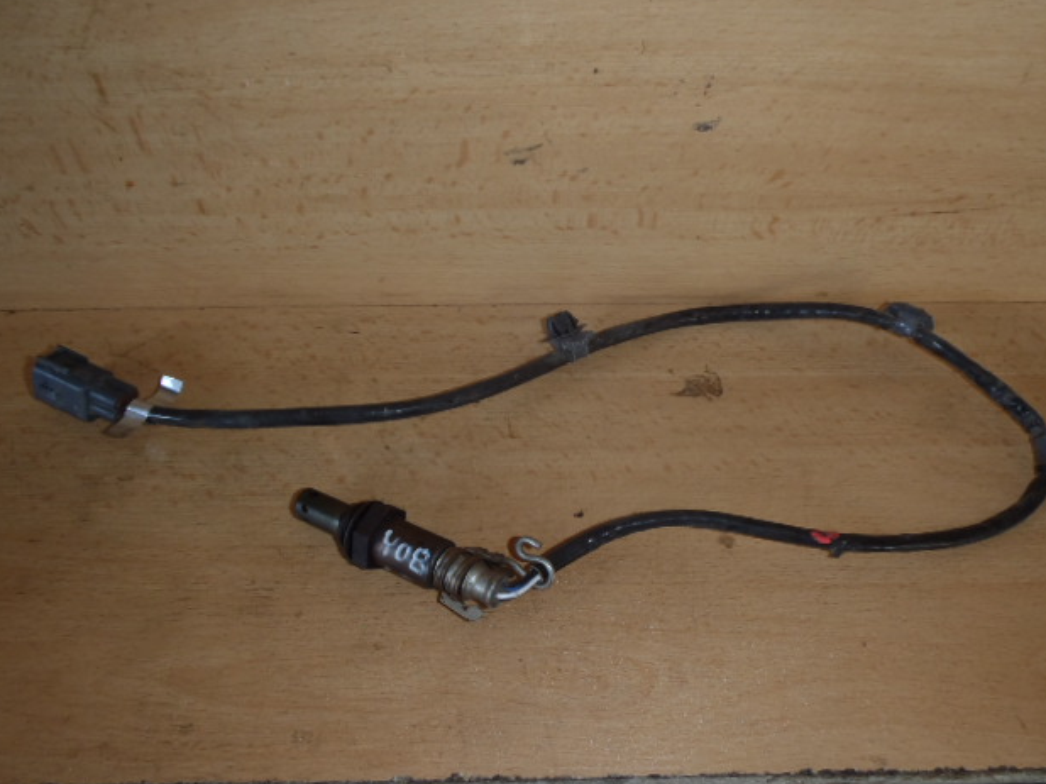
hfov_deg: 61.7
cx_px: 530
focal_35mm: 29
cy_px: 384
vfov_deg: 48.2
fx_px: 876
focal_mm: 5
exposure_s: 1/30
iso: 100
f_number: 3.9
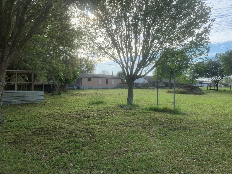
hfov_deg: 67.3
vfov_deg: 53.1
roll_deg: -1.3
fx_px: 174
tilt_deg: +0.4
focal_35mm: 26
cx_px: 116
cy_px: 87
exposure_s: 1/1088
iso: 25
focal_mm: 4.25
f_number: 1.8
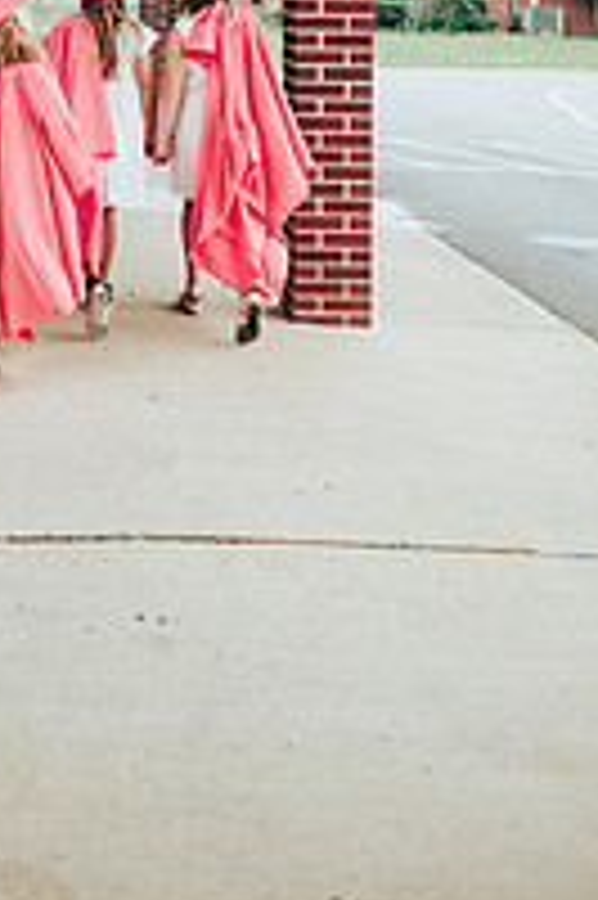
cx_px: 27
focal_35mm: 54
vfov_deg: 32.7
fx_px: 1348
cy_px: -76
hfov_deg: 24.1
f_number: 2.8
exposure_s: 1/250
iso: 400
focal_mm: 24
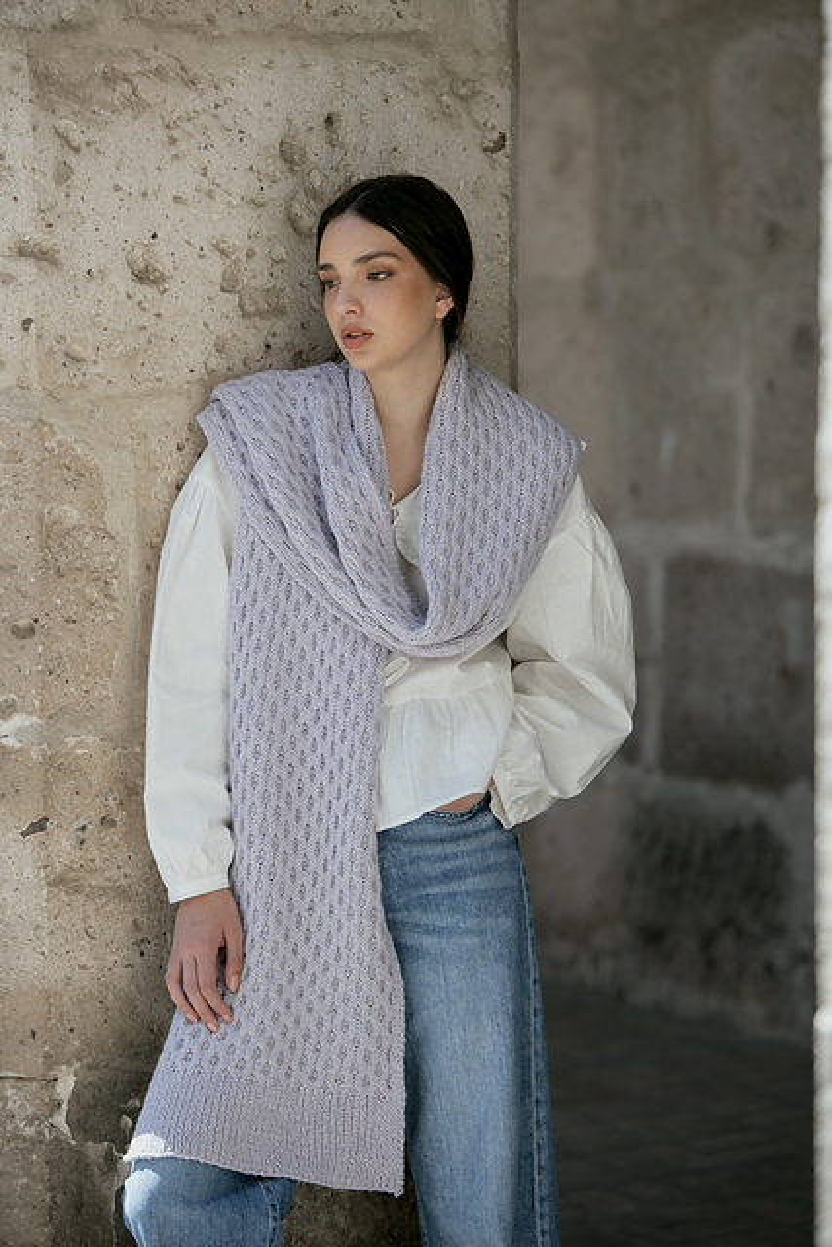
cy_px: 624
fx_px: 4331
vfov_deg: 16.4
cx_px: 416
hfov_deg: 11.0
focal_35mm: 125
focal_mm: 125
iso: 100
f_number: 4
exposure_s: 1/250
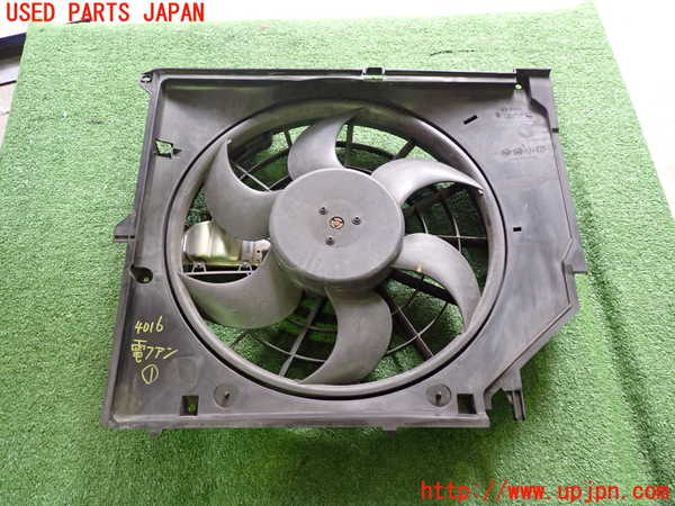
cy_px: 253
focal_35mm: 30
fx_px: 585
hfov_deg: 60.0
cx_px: 338
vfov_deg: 46.8
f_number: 2.3
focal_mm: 5.4
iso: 400
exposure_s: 1/30
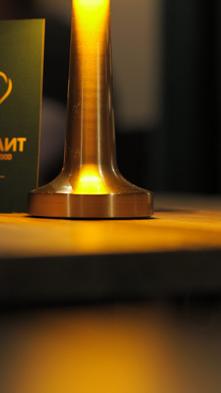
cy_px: 89
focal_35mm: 106
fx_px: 1104
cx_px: 64
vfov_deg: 20.0
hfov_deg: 11.4
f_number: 1.8
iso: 1600
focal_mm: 50
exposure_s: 1/100
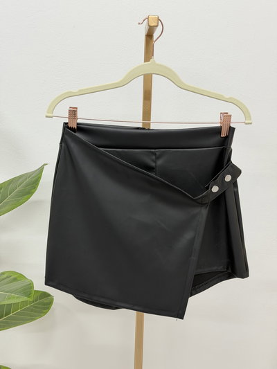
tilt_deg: -11.2
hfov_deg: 30.3
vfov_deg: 39.6
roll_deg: -1.9
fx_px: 512
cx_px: 138
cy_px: 184
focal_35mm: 48
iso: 200
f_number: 1.78
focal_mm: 6.76
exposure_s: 1/33
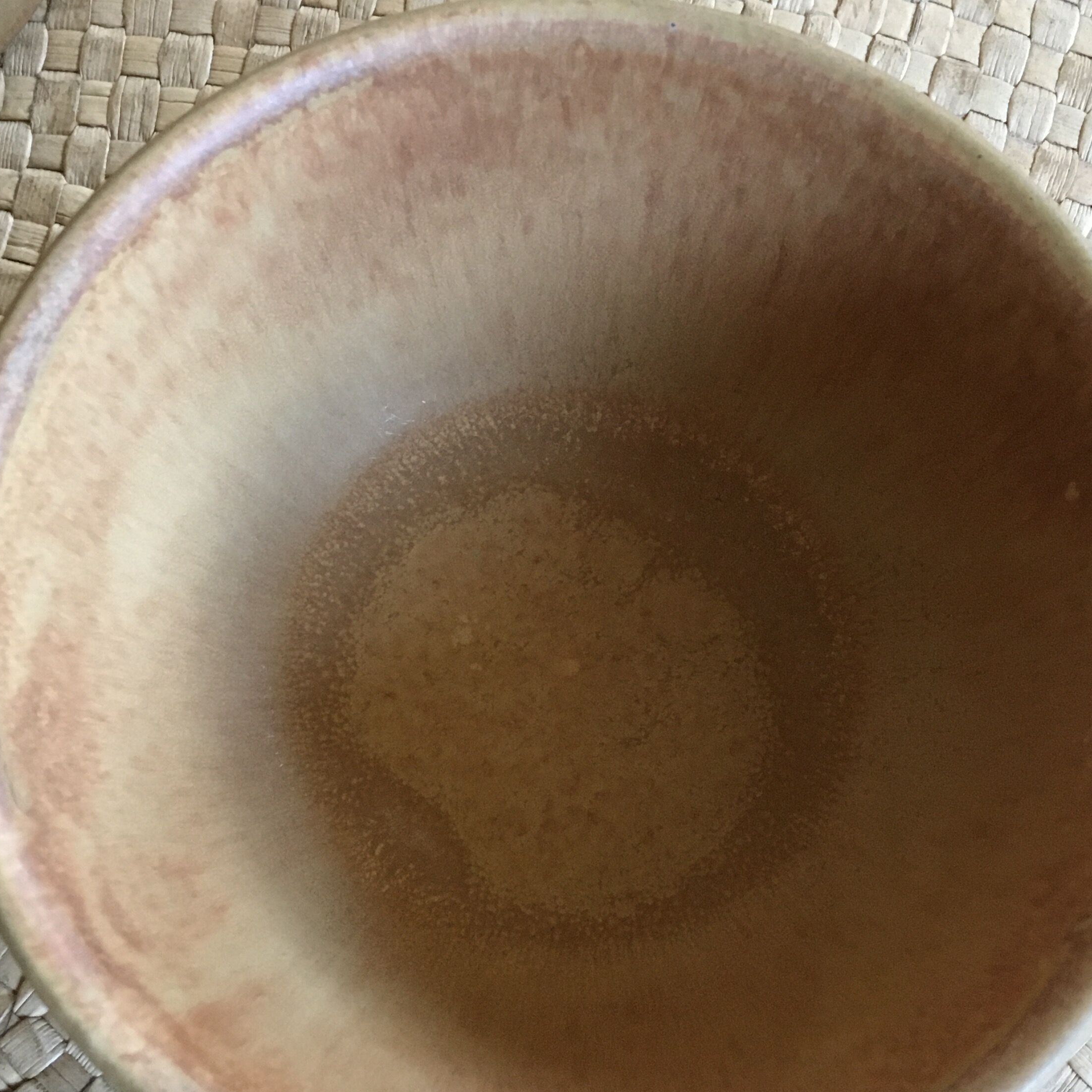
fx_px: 1677
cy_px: 532
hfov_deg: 36.0
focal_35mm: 47
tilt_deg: -75.9
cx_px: 595
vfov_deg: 36.1
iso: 200
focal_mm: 4.15
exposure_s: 1/17
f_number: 2.2
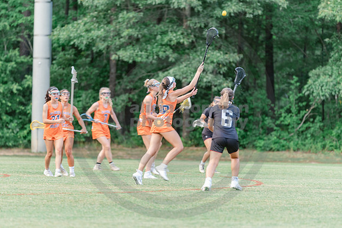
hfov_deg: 8.1
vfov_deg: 5.4
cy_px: 123
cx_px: 159
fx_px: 2409
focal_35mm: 254
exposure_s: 1/160
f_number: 2.8
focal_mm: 200
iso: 250
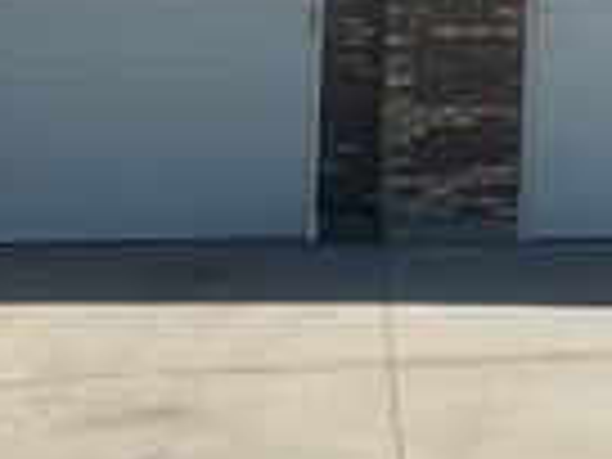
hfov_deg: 17.0
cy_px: -79
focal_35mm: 103
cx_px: 958
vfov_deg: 14.0
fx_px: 1821
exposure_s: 1/2857
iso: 32
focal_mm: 3.99
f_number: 1.8
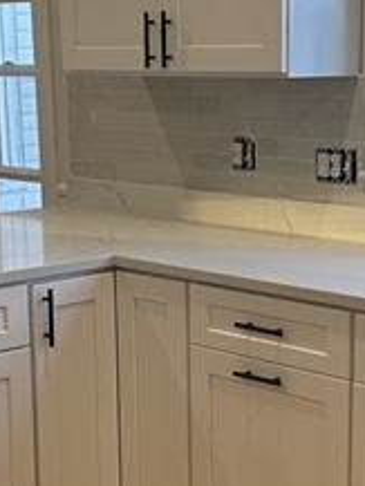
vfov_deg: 23.0
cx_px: 242
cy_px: 302
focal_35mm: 85
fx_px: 1194
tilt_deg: -12.1
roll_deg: -0.1
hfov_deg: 17.3
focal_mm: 6.86
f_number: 1.78
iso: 100
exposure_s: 1/125
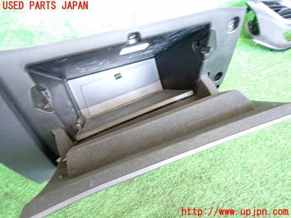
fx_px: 210
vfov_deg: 54.9
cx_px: 146
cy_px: 109
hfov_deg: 69.4
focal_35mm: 25
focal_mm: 4.5
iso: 640
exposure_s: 1/30
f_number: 2
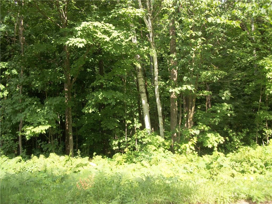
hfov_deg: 56.8
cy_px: 102
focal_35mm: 32
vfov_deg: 44.2
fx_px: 251
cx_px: 136
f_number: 2.9
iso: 80
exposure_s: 1/250
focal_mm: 5.7
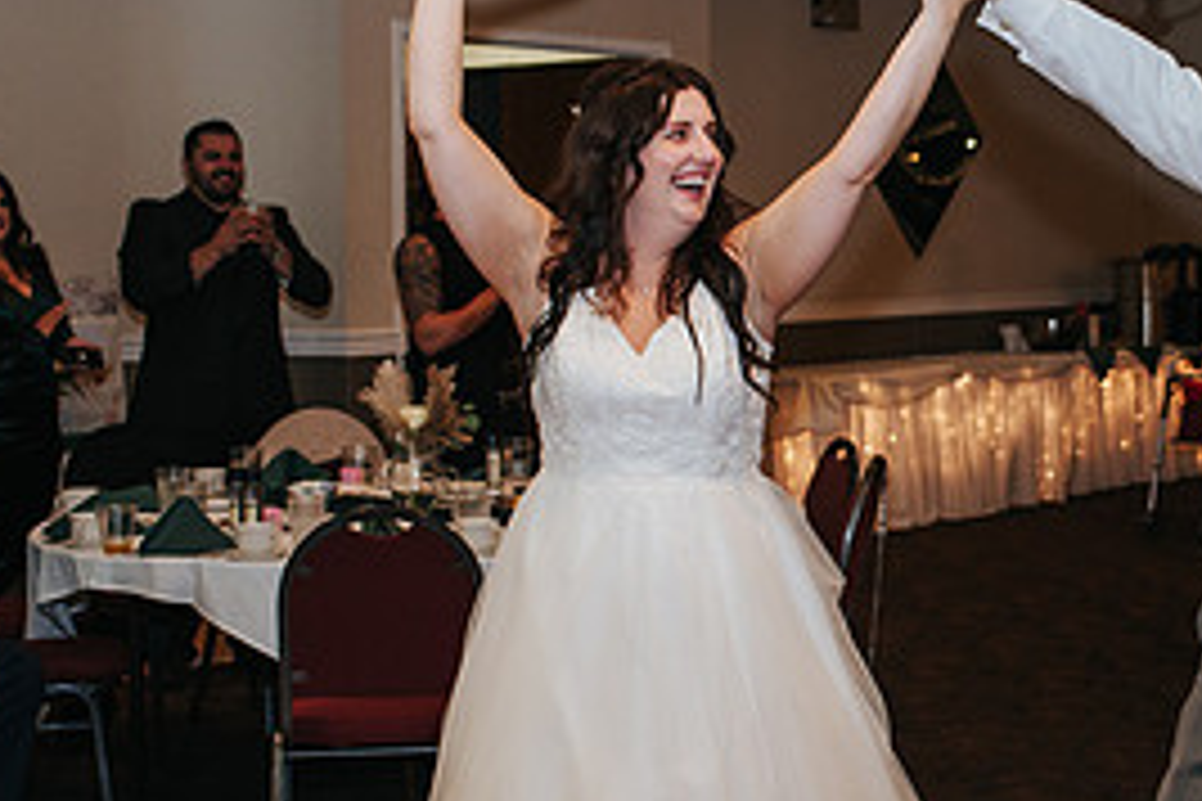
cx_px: 986
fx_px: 2537
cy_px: 392
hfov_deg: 26.1
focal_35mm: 76
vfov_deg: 17.9
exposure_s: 1/200
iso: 800
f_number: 3.2
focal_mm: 35
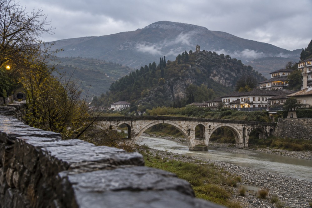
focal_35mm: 35
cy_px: 104
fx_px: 303
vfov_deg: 37.8
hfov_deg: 54.5
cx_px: 156
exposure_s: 1/200
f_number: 10
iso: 500
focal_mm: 35
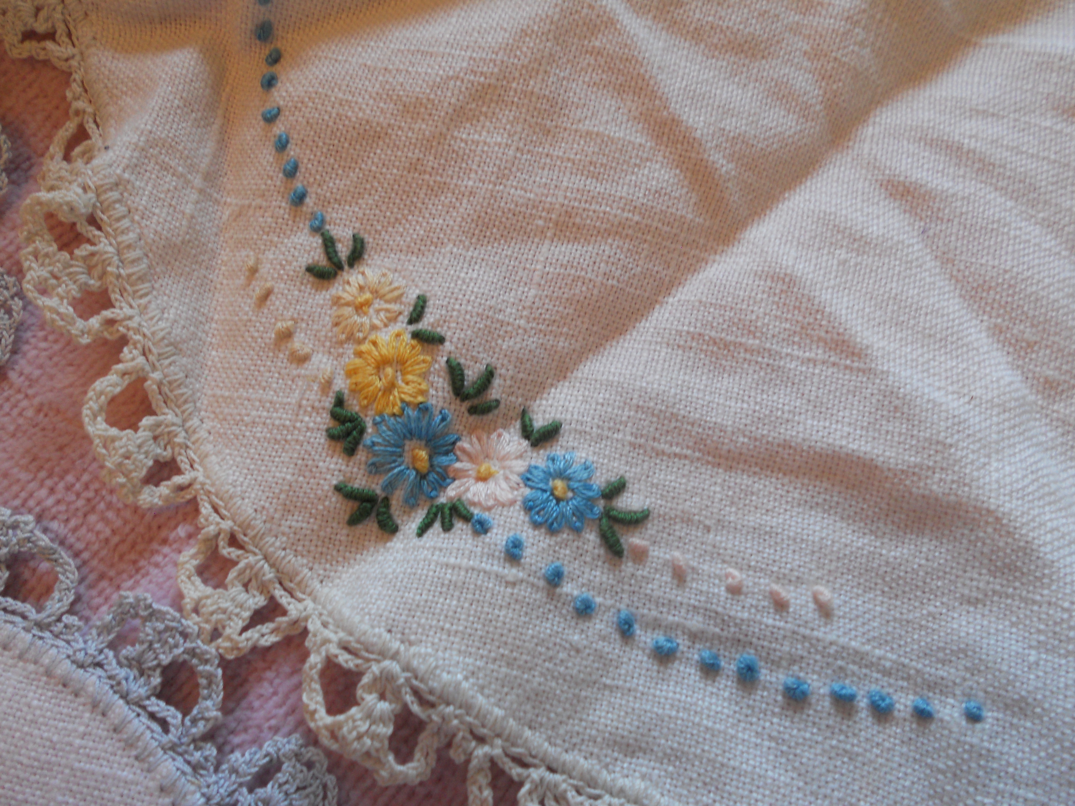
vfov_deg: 44.2
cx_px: 538
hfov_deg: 56.8
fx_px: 994
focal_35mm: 32
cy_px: 403
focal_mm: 5.8
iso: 125
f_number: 3.5
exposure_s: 1/30
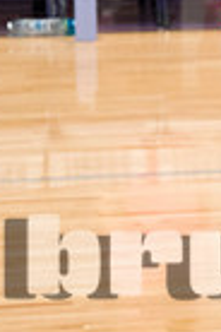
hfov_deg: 2.4
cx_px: 641
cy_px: 114
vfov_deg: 3.6
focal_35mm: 578
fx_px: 5322
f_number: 2.8
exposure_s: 1/1000
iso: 5000
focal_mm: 137
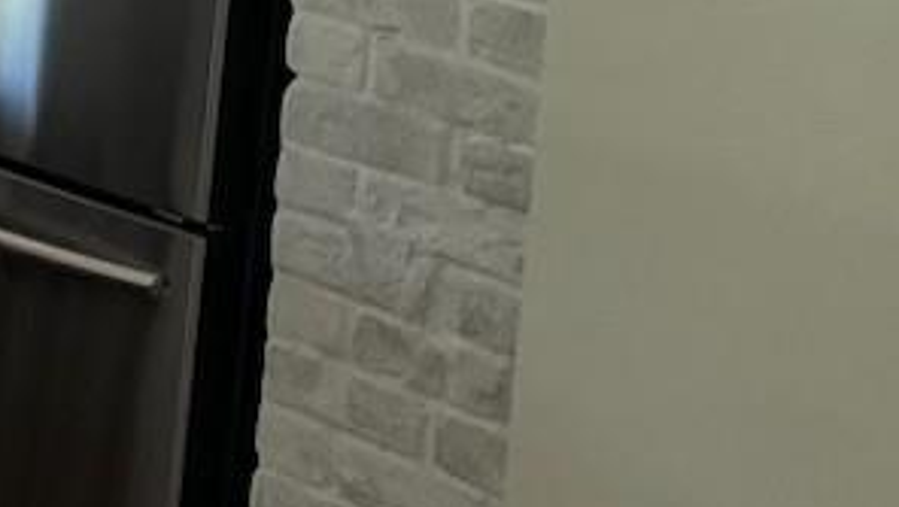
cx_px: -1081
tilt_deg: -9.2
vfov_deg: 7.8
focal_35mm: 153
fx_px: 3650
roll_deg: -1.4
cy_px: -276
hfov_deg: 12.0
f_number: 1.6
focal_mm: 5.1
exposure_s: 1/121
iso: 80
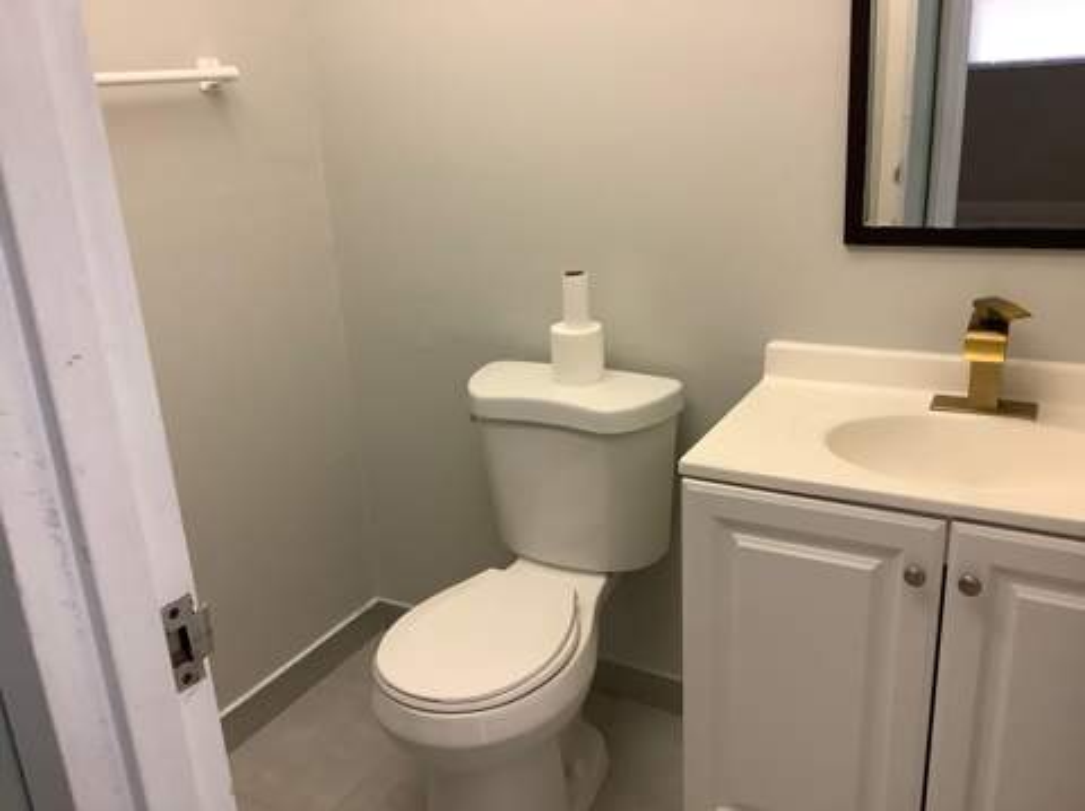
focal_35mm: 31
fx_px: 971
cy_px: 406
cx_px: 542
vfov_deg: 45.4
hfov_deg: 58.4
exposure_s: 1/60
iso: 200
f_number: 2.4
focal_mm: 3.3
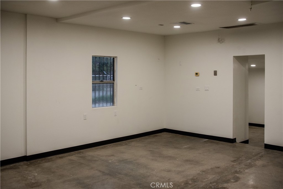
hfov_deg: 54.4
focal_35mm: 35
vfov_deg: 37.9
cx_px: 142
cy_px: 94
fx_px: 275
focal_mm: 35
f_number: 4.5
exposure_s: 1/200
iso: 1000
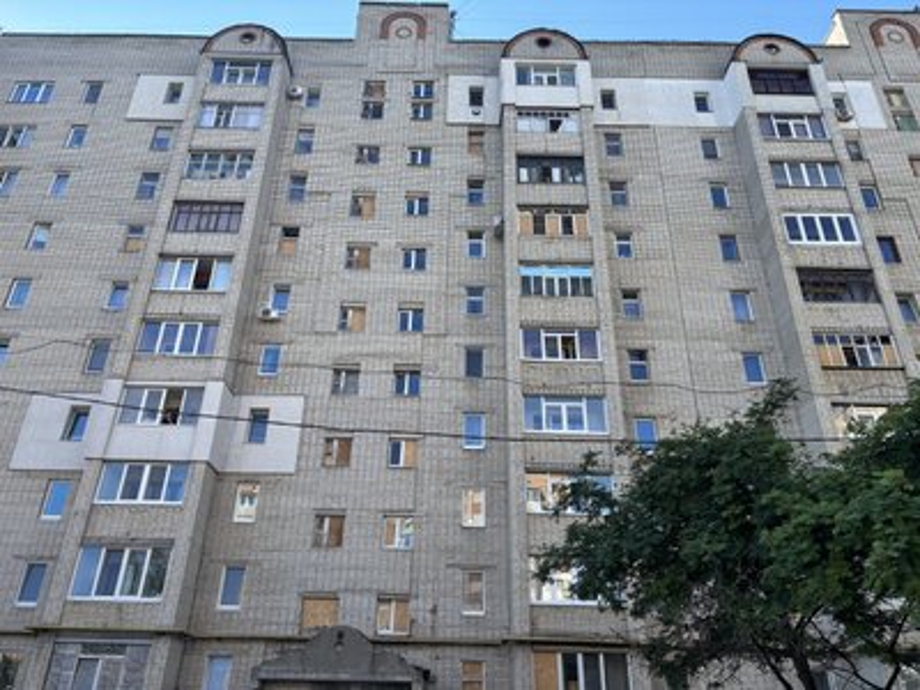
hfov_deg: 67.3
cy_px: 345
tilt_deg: +26.8
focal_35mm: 26
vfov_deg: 53.1
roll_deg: -1.1
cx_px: 460
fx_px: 691
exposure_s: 1/887
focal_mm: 5.96
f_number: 1.6
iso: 50
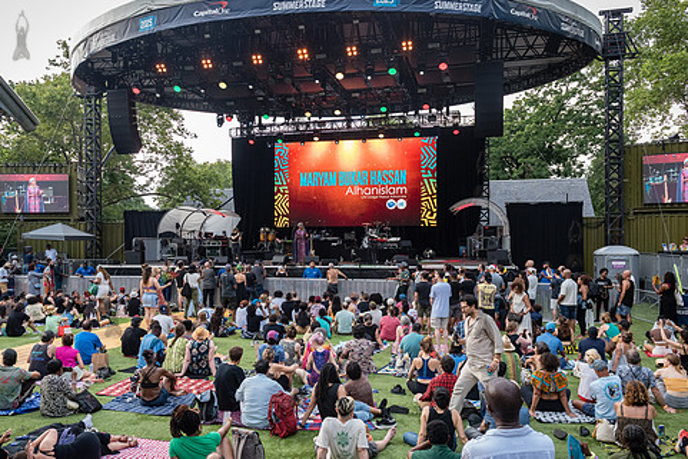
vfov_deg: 38.9
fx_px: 650
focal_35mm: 34
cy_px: 242
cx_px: 298
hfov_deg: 55.6
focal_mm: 28
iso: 2000
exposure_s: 1/500
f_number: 4.5
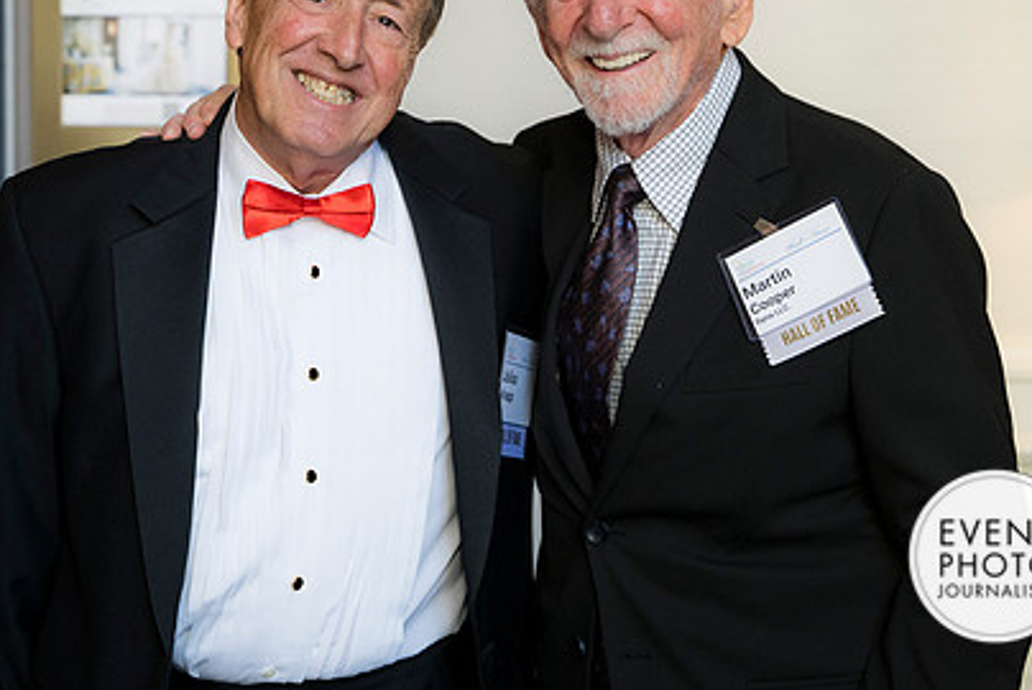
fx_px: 1893
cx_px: 427
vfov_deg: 20.6
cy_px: 231
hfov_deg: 30.4
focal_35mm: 66
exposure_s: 1/125
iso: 800
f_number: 4
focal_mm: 46
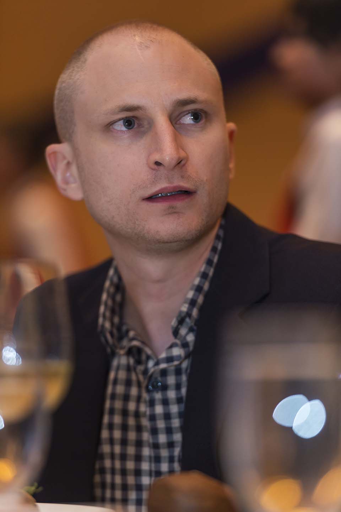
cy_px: 256
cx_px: 170
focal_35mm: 200
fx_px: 2844
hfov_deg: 6.9
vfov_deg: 10.3
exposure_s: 1/125
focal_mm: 200
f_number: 3.5
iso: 1600
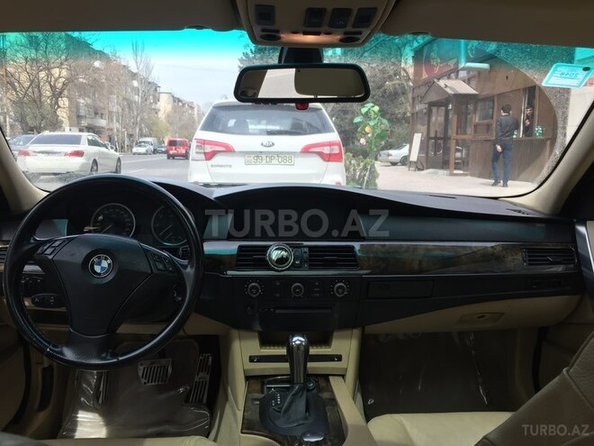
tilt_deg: -9.4
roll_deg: -0.4
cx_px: 297
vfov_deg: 48.2
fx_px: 498
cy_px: 223
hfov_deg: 61.7
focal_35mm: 29
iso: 32
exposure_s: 1/514
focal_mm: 4.15
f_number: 2.2
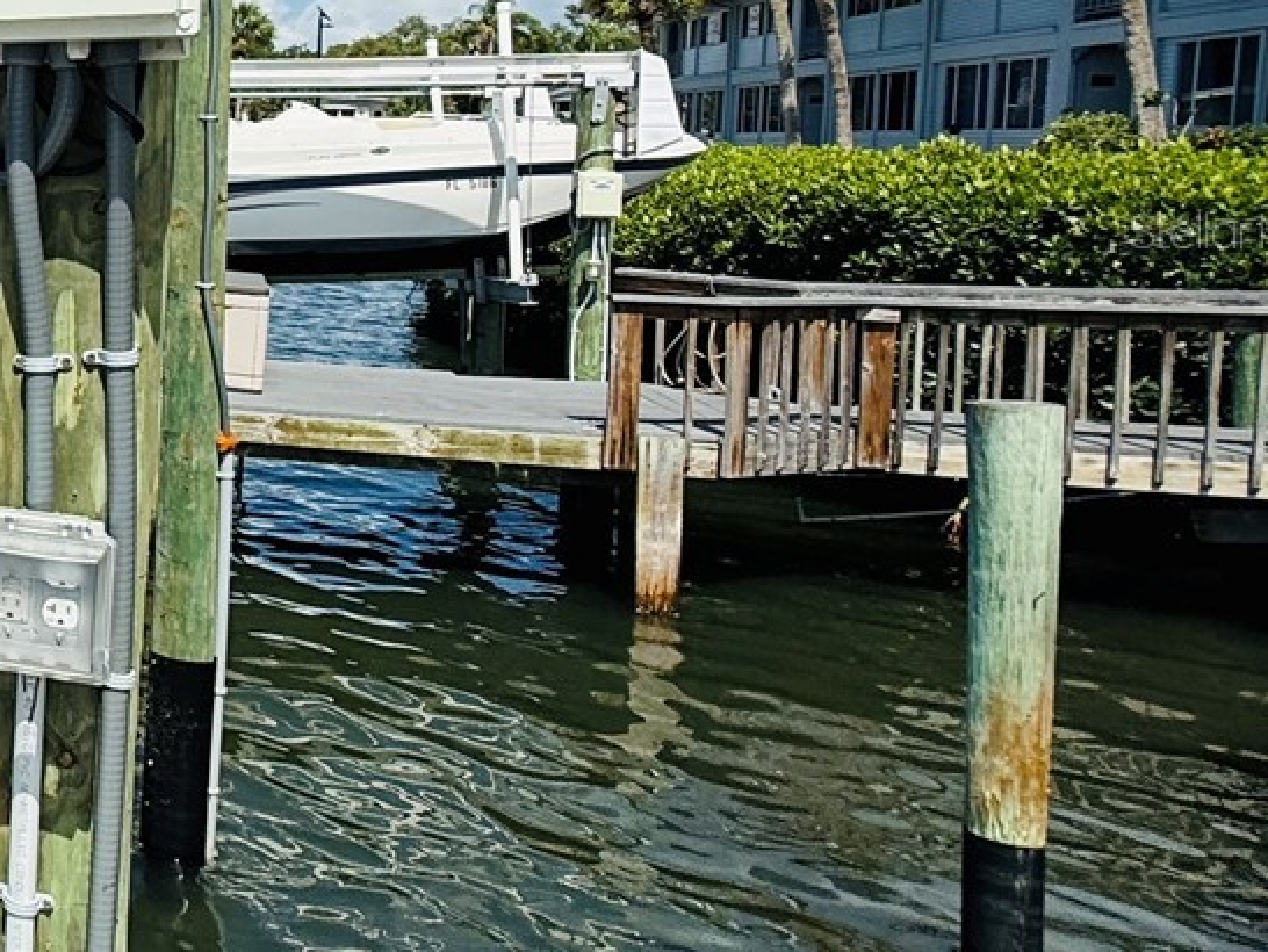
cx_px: -509
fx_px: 1503
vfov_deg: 34.4
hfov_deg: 31.1
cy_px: 230
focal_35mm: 41
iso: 50
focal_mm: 2.22
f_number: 2.2
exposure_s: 1/2976
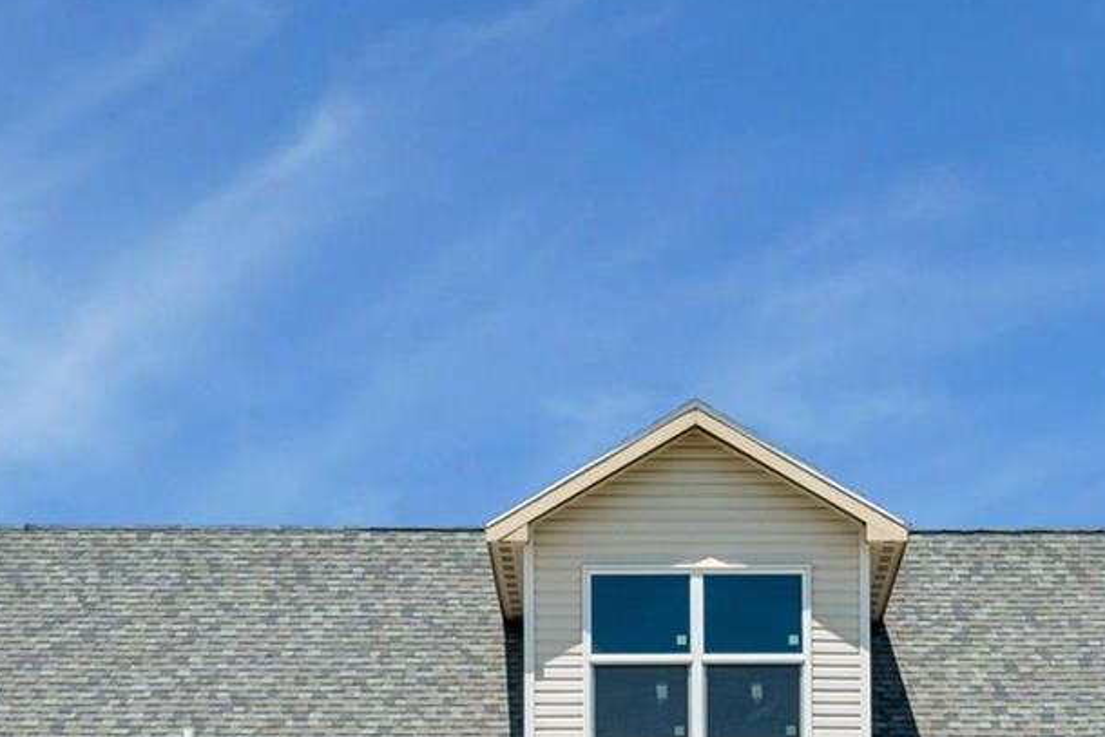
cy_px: 780
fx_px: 2978
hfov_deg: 21.0
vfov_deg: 13.9
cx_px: 685
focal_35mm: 97
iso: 400
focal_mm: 37
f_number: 9
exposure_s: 1/1250
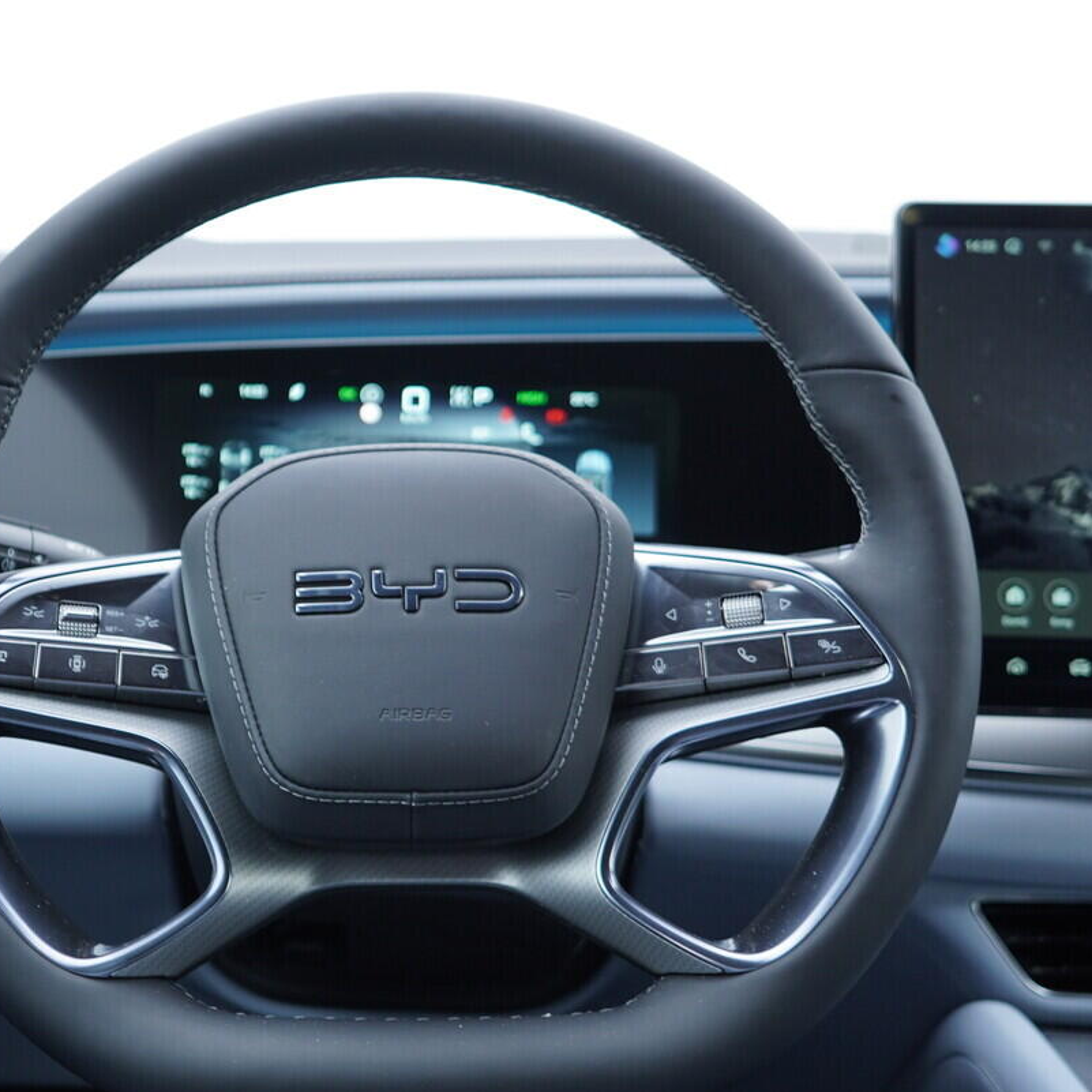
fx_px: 1963
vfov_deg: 31.0
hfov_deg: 30.7
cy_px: 620
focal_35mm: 55
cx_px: 312
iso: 160
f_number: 2.8
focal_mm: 24
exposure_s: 1/40
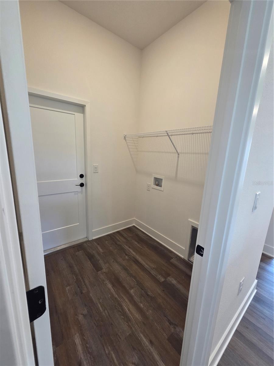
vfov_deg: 106.2
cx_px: 137
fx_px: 137
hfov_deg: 89.9
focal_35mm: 13
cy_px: 183
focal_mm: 2.2
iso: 200
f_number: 2.2
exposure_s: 1/60
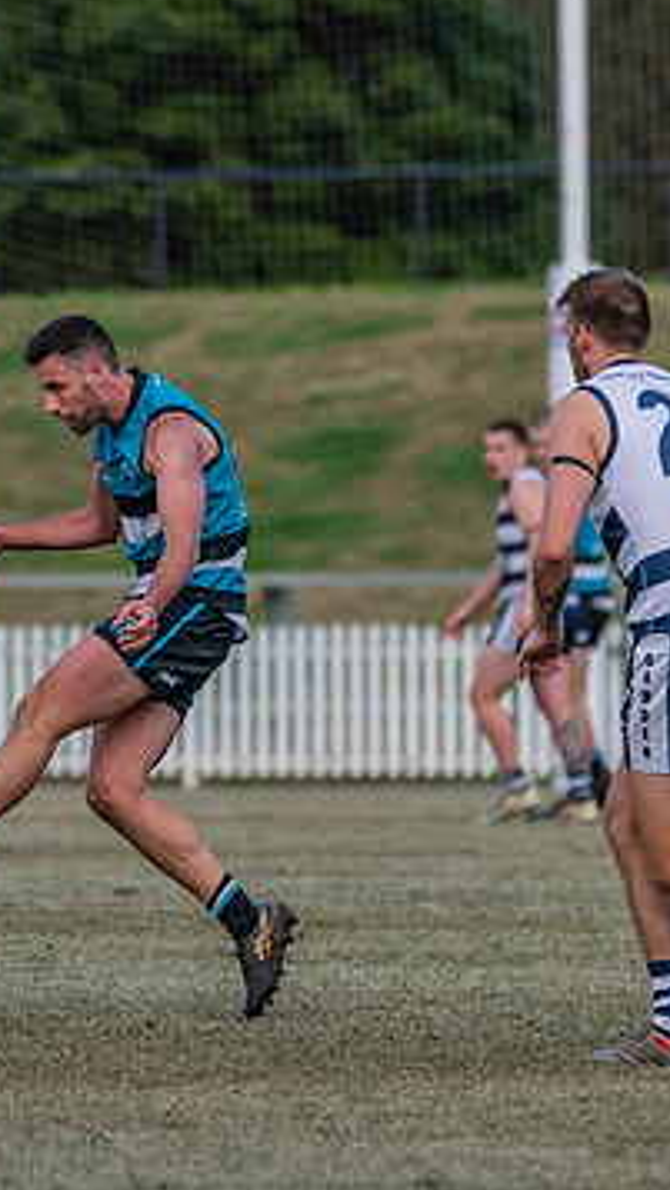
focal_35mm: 645
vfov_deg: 3.3
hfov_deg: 1.9
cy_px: 551
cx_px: 50
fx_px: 20357
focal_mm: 360
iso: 1250
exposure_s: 1/2000
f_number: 6
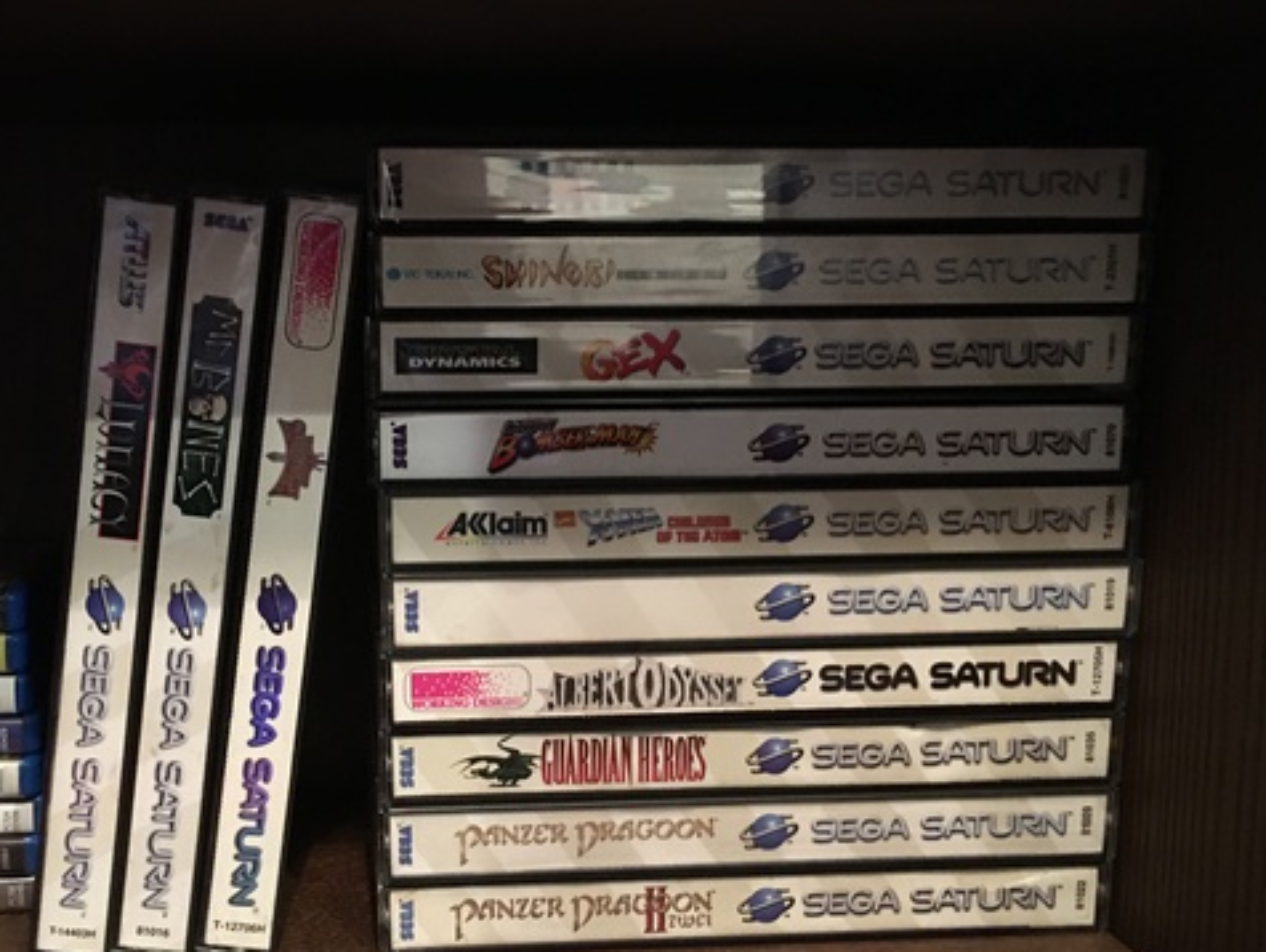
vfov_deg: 34.3
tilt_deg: -9.5
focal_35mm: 42
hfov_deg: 44.5
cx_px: 495
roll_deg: -1.7
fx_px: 1538
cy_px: 561
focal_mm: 4.15
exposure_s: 1/4
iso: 64
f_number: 2.2
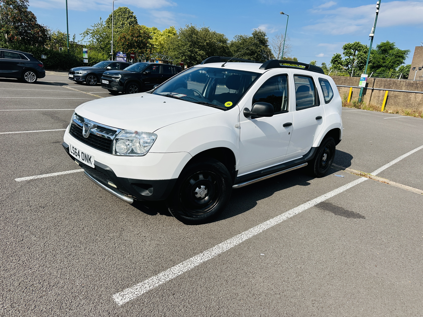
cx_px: 212
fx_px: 293
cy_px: 158
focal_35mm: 24
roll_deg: -5.1
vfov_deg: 56.8
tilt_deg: -11.6
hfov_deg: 71.6
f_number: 1.78
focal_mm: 6.86
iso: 80
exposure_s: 1/5848
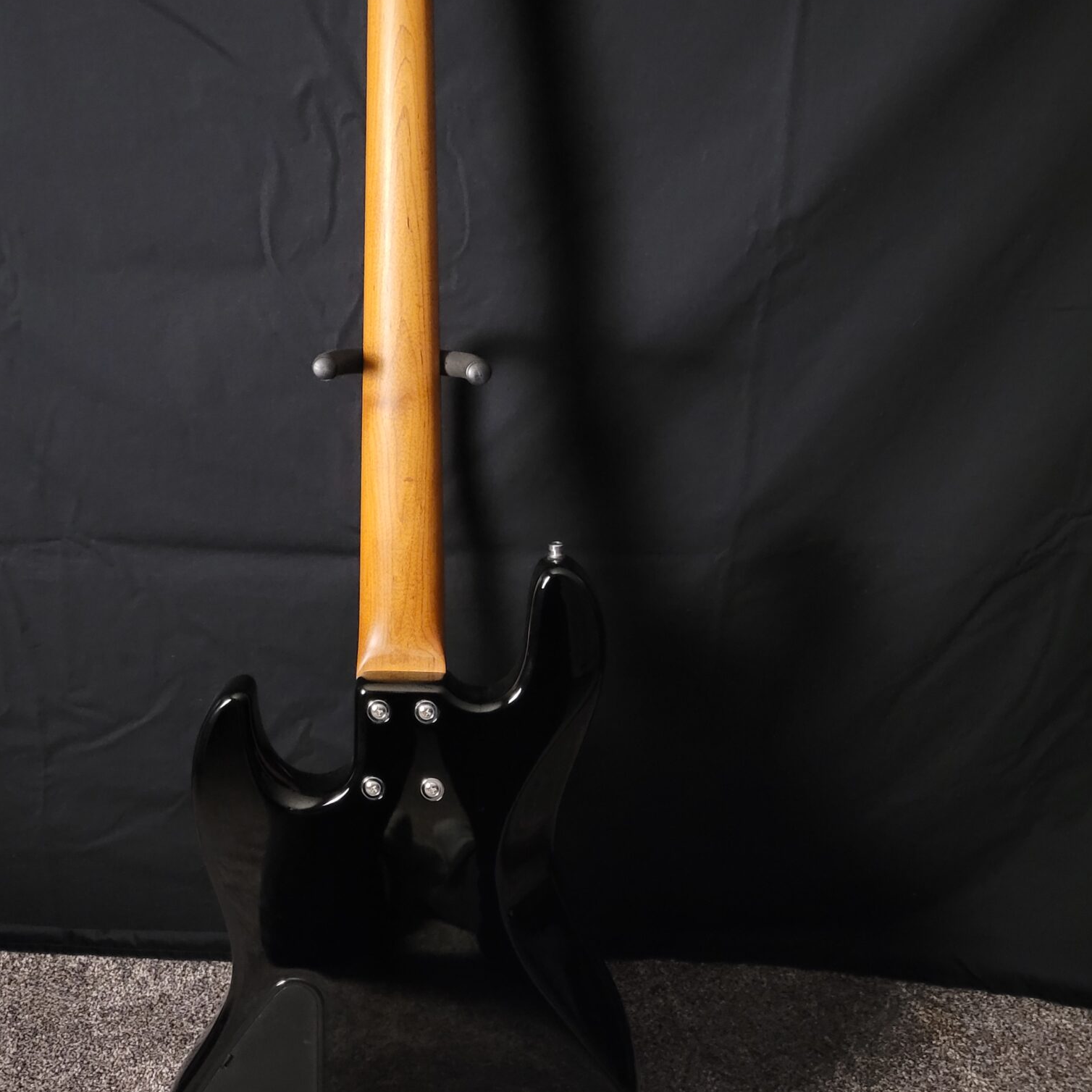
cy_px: 361
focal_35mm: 39
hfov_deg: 42.5
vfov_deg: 42.2
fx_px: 1392
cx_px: 403
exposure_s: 1/10
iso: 1600
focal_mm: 5.4
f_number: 1.8
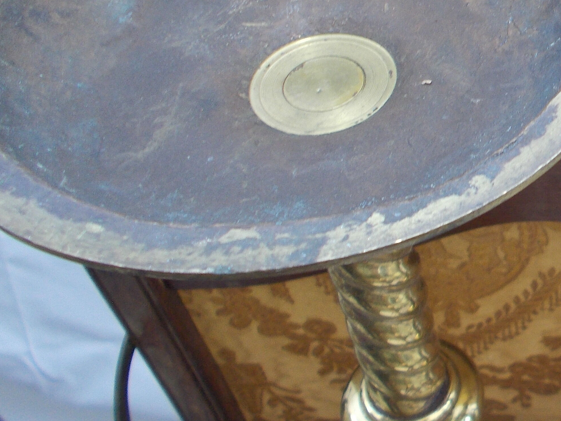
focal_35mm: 70
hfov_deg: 25.3
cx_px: 652
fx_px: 1134
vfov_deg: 20.8
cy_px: 107
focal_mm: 5.3
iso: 125
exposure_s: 1/25
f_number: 3.4
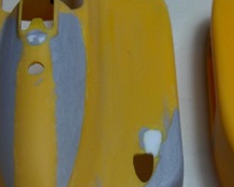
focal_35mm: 112
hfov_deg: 17.1
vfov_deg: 13.6
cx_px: 164
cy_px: 169
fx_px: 775
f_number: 2.8
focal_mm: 8
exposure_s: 1/107
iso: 100
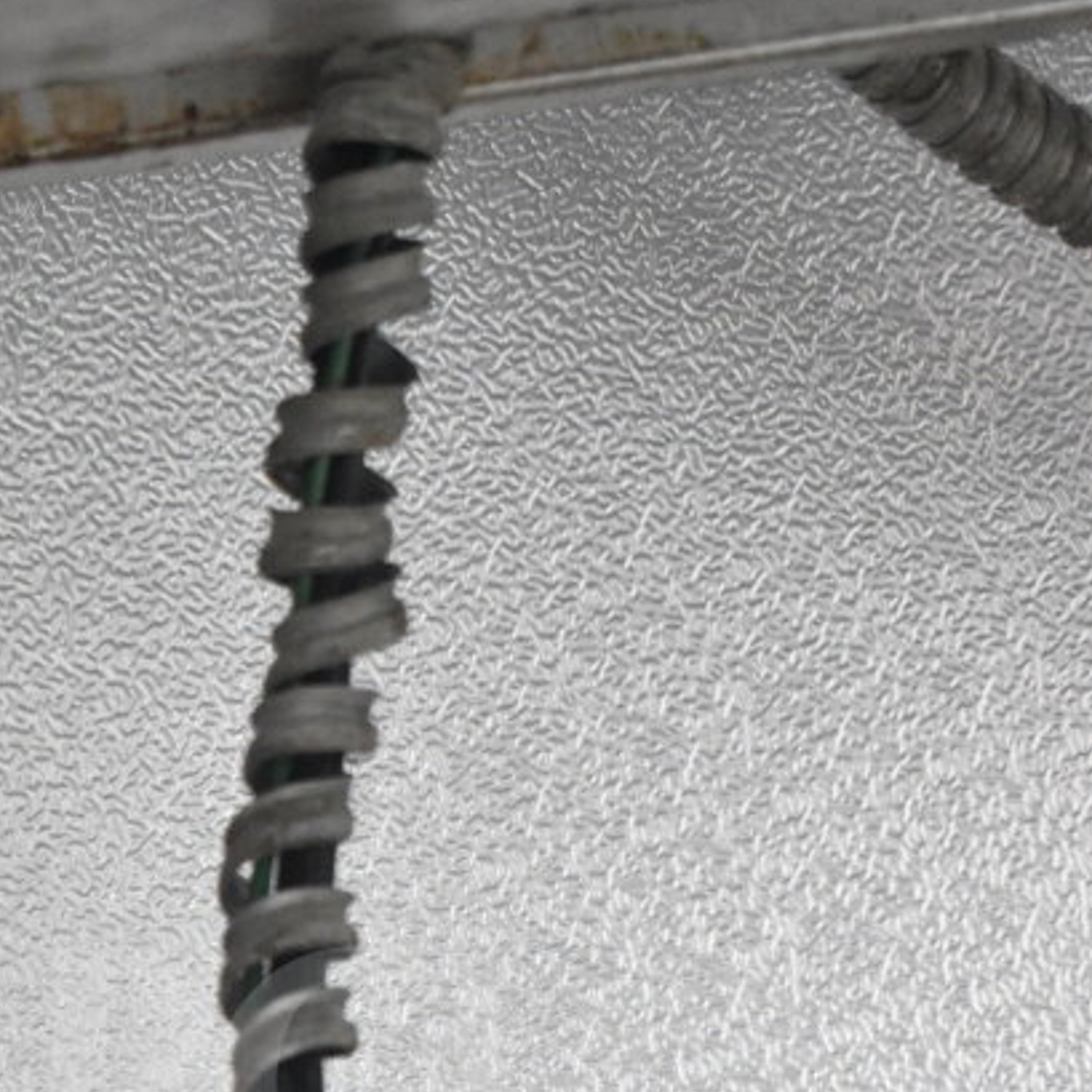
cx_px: 280
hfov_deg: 12.7
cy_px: 1160
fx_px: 4890
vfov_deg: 12.5
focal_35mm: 137
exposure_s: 1/160
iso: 6400
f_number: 6.3
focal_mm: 48
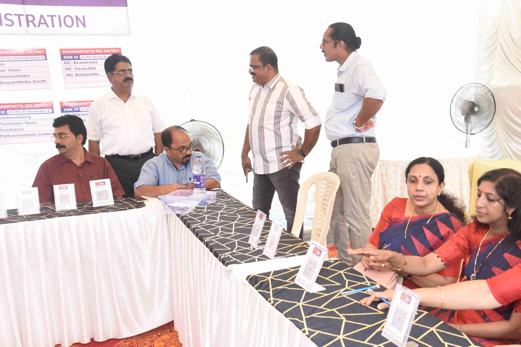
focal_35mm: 41
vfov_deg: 32.6
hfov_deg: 47.1
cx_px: 320
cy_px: 197
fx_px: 593
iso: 500
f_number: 6.3
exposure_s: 1/125
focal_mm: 32
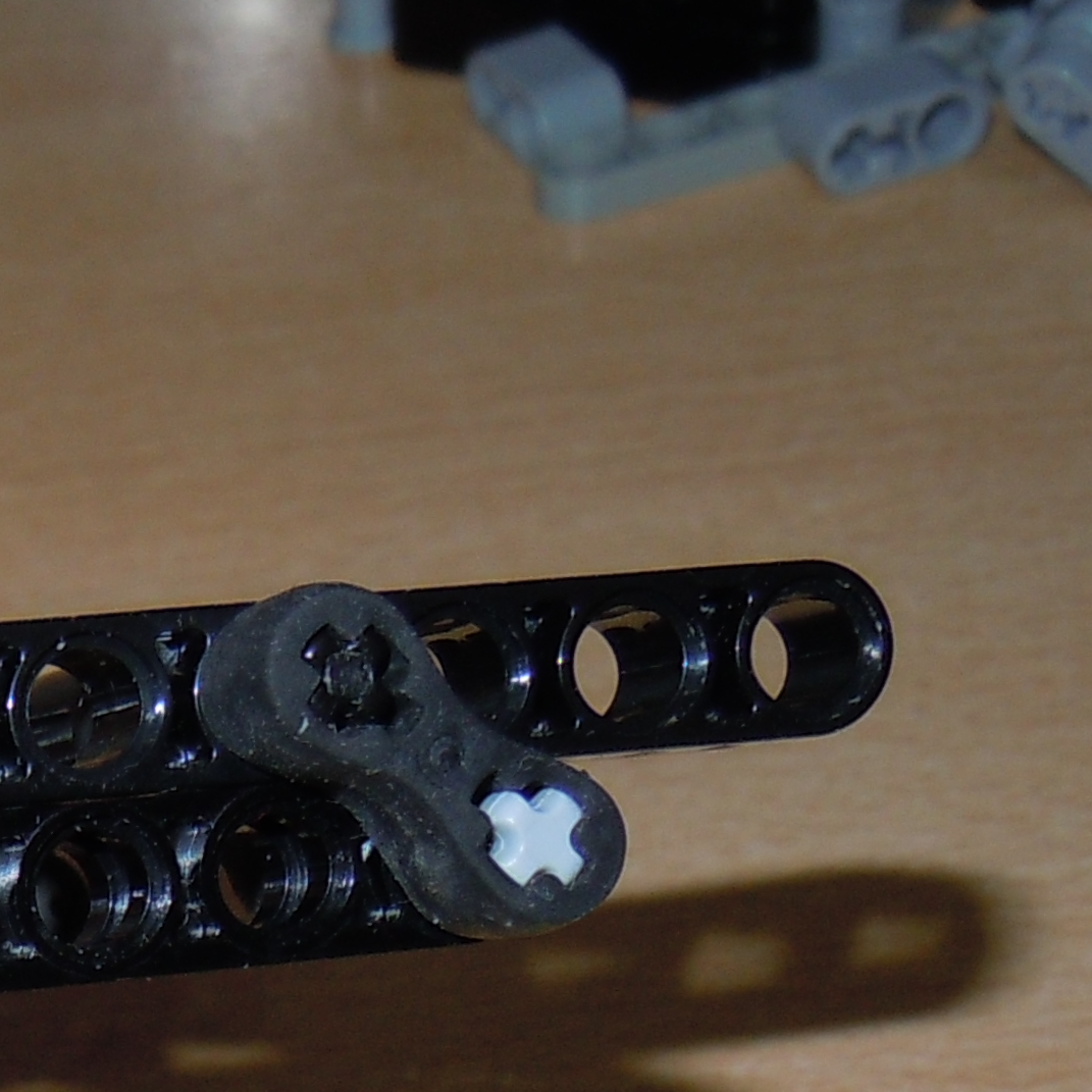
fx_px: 3819
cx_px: -688
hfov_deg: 14.8
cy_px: 1544
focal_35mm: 107
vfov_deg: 15.3
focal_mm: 5.4
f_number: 3.5
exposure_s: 1/30
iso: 100
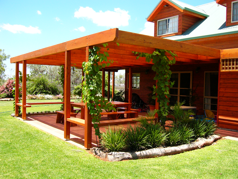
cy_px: 90
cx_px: 119
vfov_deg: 40.7
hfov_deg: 52.6
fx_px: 241
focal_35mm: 35
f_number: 8
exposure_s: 1/100
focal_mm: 5.8
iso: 100
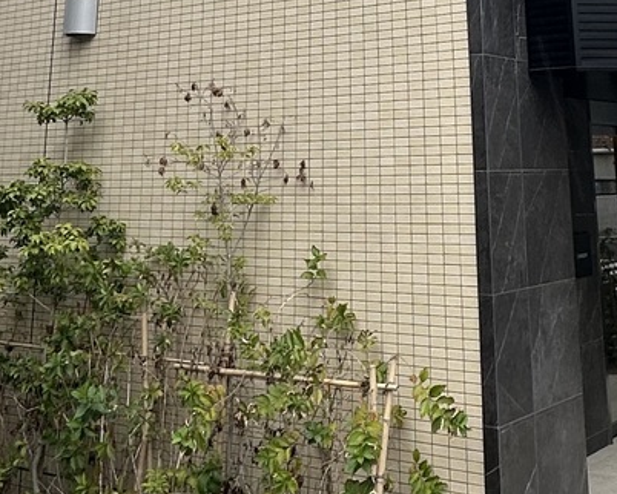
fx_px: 1060
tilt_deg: +18.0
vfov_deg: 23.4
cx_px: 387
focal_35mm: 58
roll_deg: -1.0
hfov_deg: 32.3
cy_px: -136
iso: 40
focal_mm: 2.22
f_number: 2.2
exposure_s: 1/109
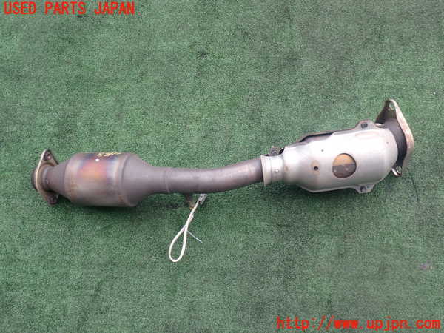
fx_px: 385
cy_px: 166
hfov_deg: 60.0
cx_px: 222
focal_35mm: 30
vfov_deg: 46.8
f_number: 3.2
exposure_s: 1/160
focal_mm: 5.4
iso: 125
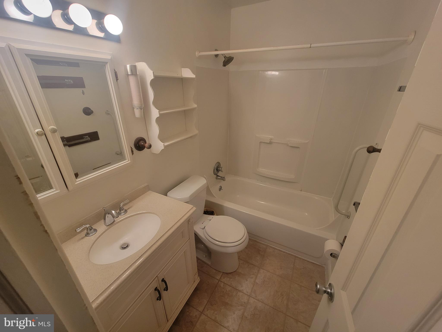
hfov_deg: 106.2
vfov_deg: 89.9
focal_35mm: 13
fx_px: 166
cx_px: 221
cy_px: 166
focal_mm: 2.2
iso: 200
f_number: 2.2
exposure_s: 1/60
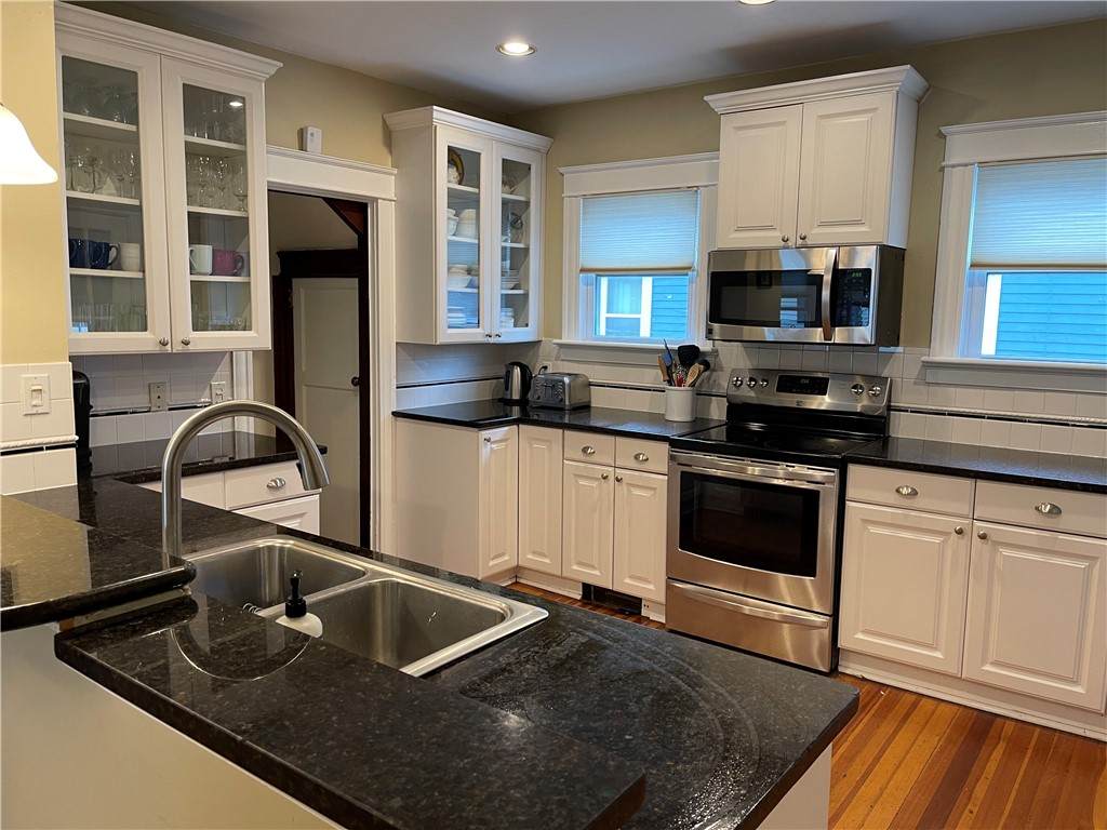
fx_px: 831
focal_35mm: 26
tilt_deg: -7.4
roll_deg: -1.4
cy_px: 415
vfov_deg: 53.1
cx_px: 554
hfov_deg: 67.3
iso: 125
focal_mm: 5.1
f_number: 1.6
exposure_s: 1/60
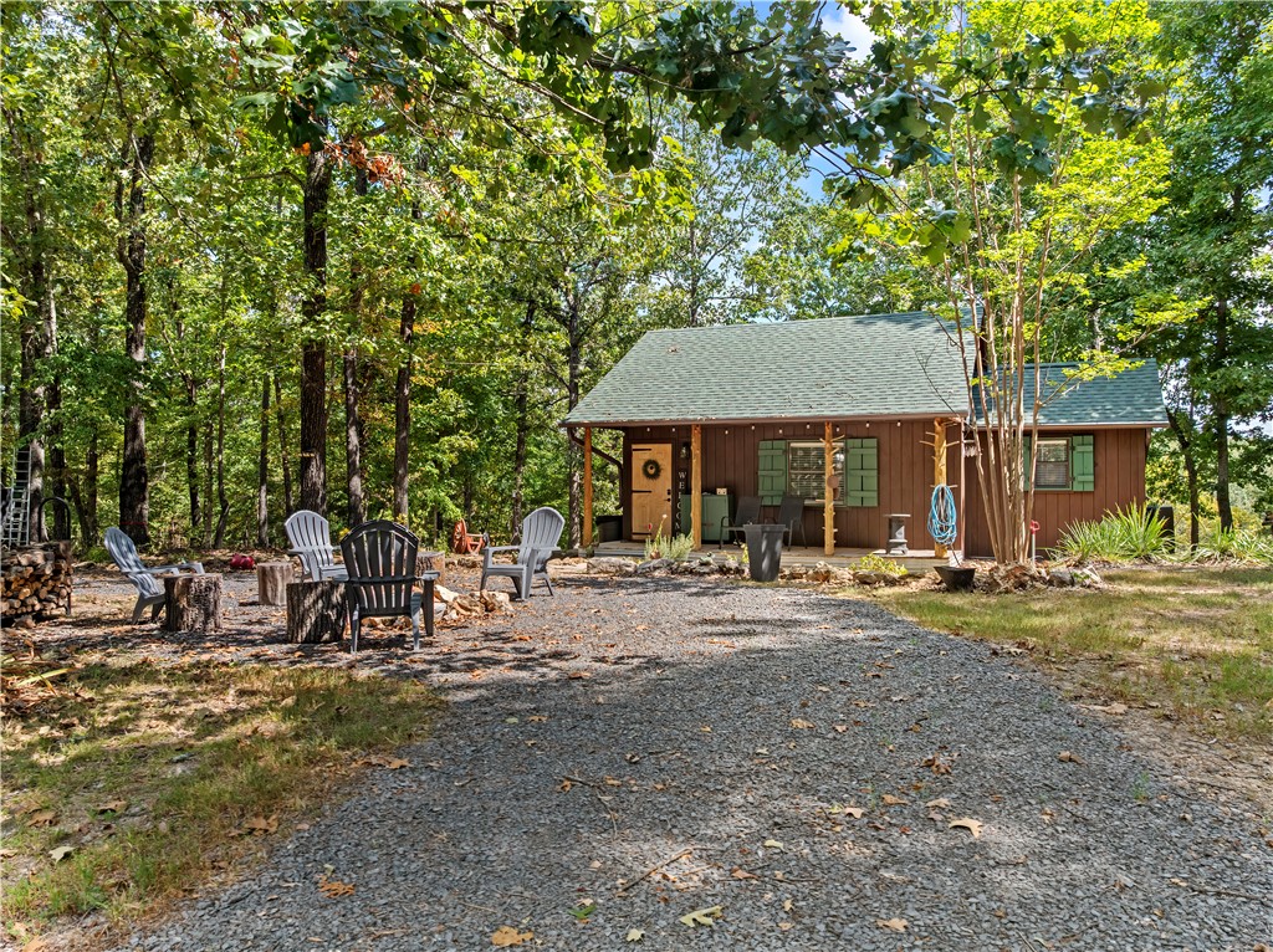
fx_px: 882
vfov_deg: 56.7
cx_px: 636
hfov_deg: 71.6
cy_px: 476
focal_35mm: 24
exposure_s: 1/640
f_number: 2.8
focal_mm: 12.29
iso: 180
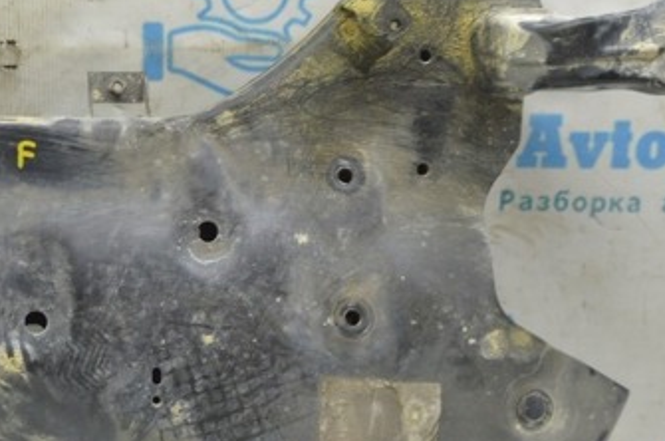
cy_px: 287
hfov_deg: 23.5
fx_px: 1586
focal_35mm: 86
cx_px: 204
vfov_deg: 15.8
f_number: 5.6
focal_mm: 30
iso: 400
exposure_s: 1/20
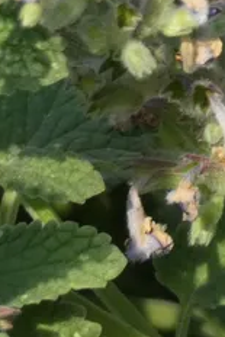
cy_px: 3
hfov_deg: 2.0
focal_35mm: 697
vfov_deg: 3.0
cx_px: 385
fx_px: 6524
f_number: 5.5
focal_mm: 43.5
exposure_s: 1/80
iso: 125
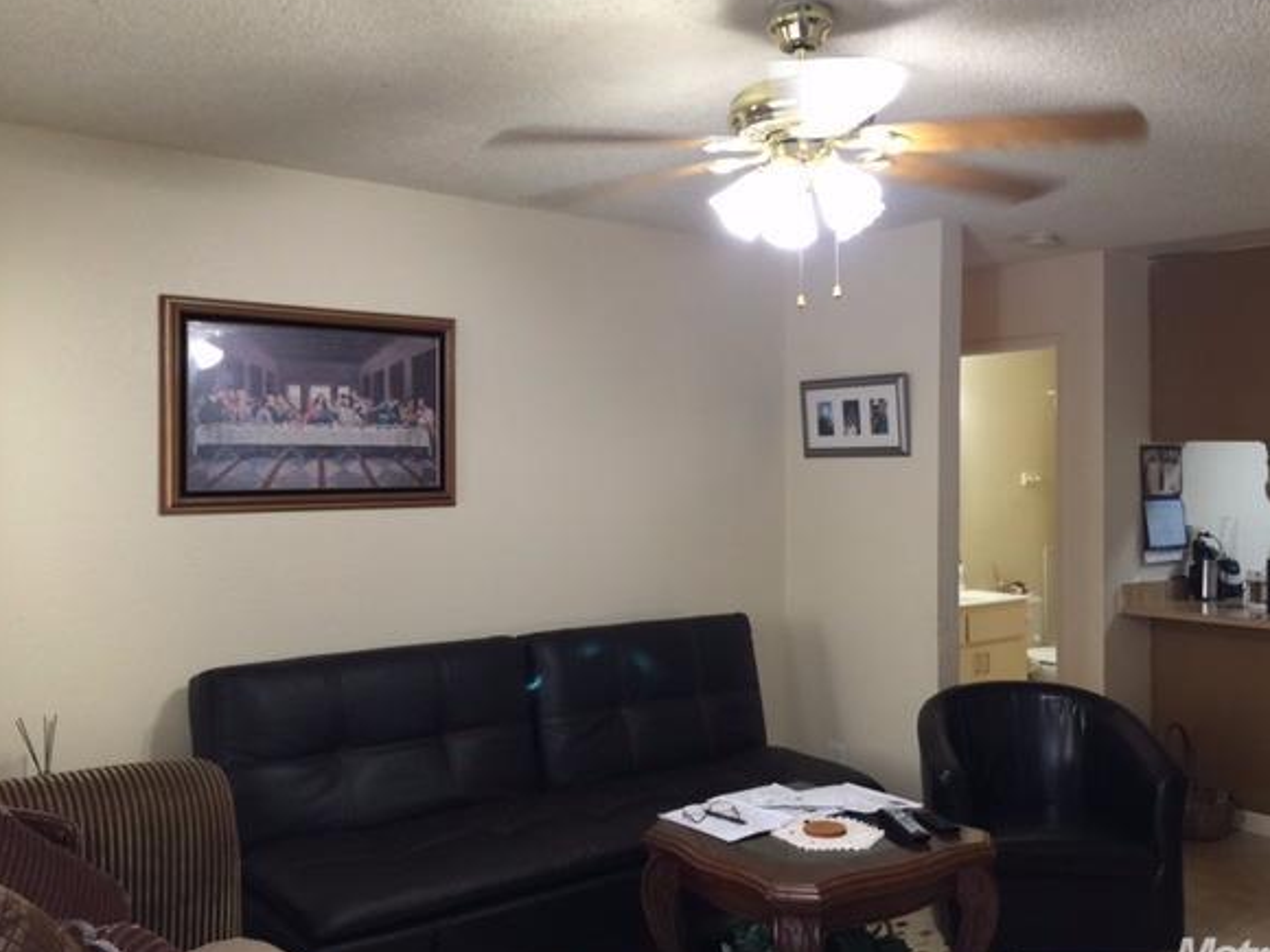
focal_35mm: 32
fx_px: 1174
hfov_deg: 56.7
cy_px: 455
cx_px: 692
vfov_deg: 44.1
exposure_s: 1/15
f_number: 2.2
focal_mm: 4.15
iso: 50
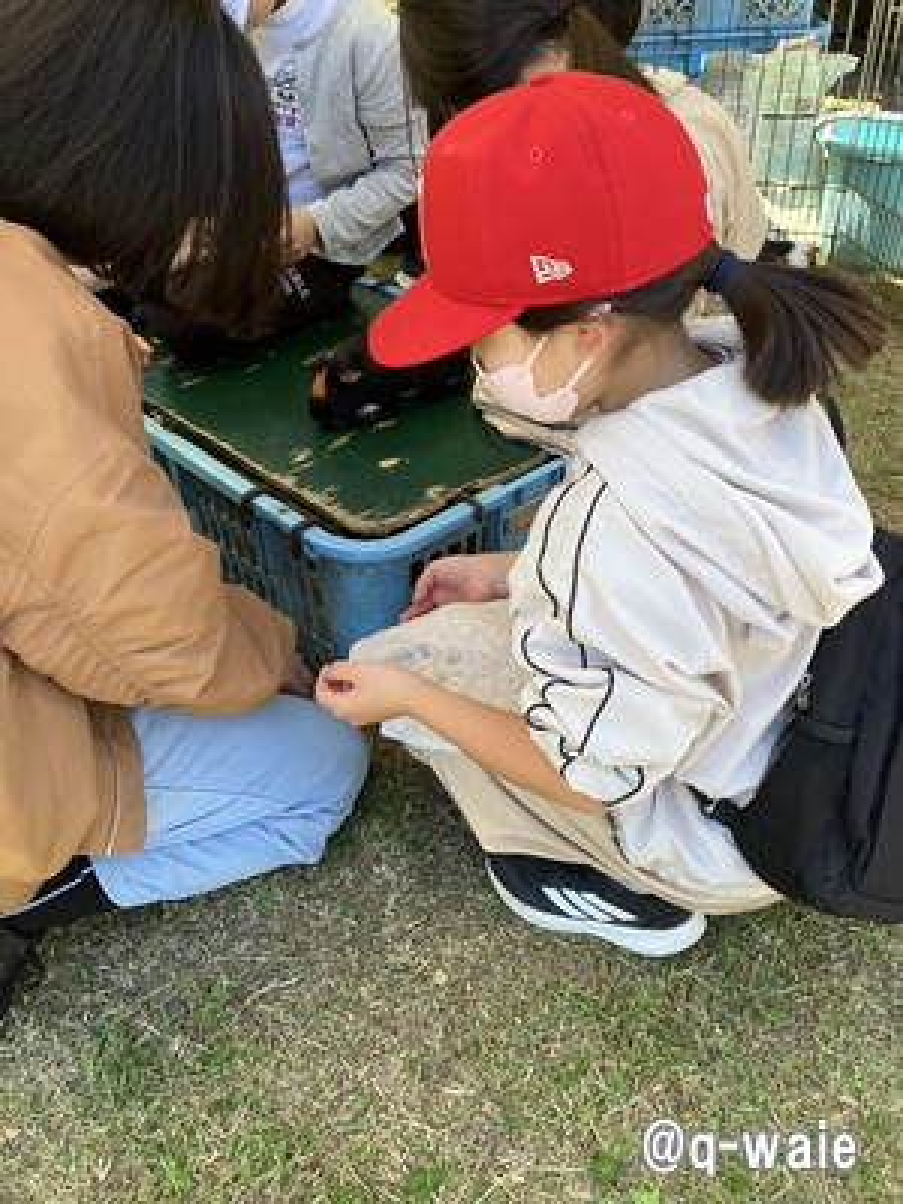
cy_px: 602
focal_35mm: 28
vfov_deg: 63.4
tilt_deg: -40.1
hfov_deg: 49.7
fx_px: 974
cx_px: 452
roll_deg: +0.2
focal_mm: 3.99
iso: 25
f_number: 1.8
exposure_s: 1/232
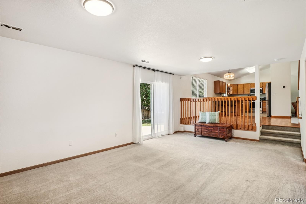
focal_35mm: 16
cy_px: 102
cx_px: 153
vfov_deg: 72.0
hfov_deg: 95.0
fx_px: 140
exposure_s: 1/30
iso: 320
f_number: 8
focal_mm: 11
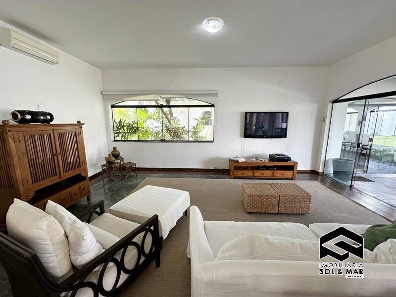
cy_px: 148
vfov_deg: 85.7
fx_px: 160
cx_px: 198
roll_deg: -1.1
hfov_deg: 102.1
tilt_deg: -9.1
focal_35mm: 14
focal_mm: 2.22
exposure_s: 1/120
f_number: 2.2
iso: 100
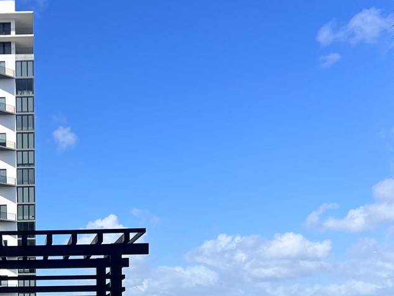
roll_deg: +0.4
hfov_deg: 27.7
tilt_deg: -0.5
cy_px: 335
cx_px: 3
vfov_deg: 21.0
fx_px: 751
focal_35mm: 66
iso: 50
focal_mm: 5.7
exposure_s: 1/4115
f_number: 1.5
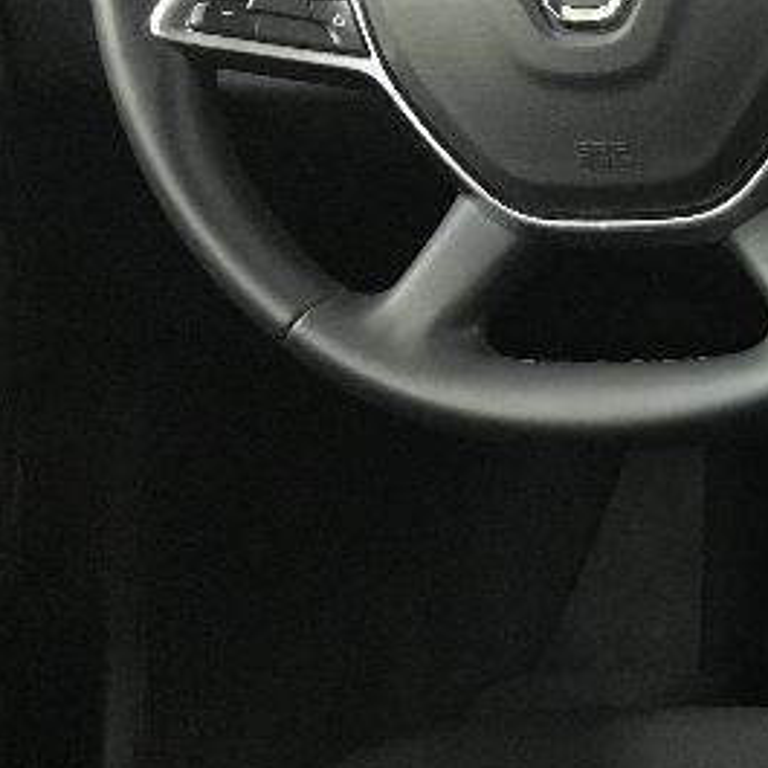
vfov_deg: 19.9
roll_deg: +1.2
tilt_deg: -31.4
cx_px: 1298
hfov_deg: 17.1
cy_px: 323
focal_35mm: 87
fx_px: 2184
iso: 320
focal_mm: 4.15
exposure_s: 1/17
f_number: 2.2
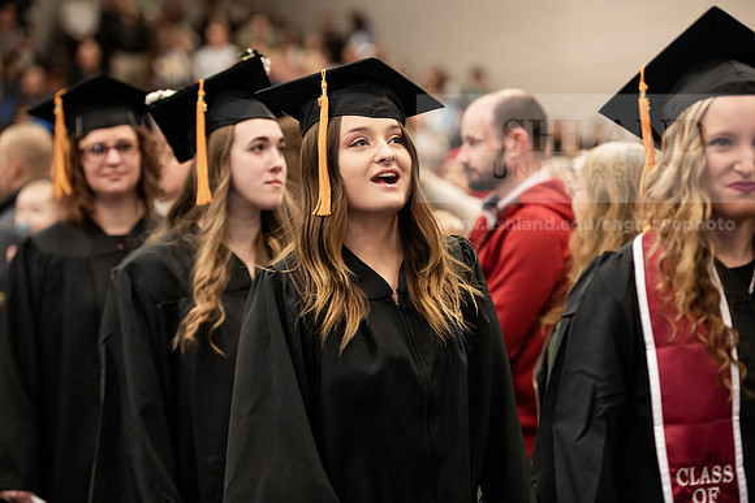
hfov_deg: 18.6
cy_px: 252
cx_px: 378
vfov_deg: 12.5
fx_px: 2307
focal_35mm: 110
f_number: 3.2
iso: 2000
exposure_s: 1/200
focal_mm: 110
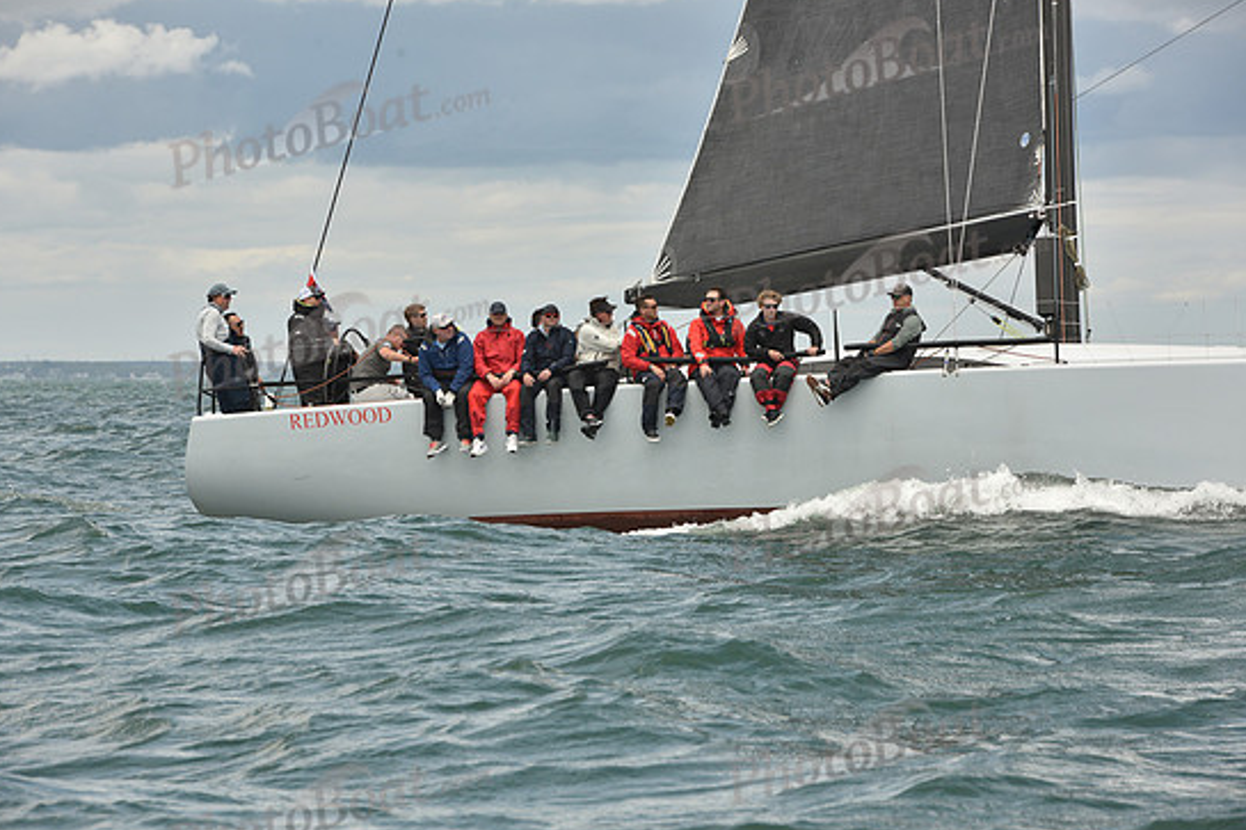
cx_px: 610
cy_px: 426
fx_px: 7370
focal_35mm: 213
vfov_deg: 6.4
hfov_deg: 9.7
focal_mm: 200
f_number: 11
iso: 320
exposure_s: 1/800
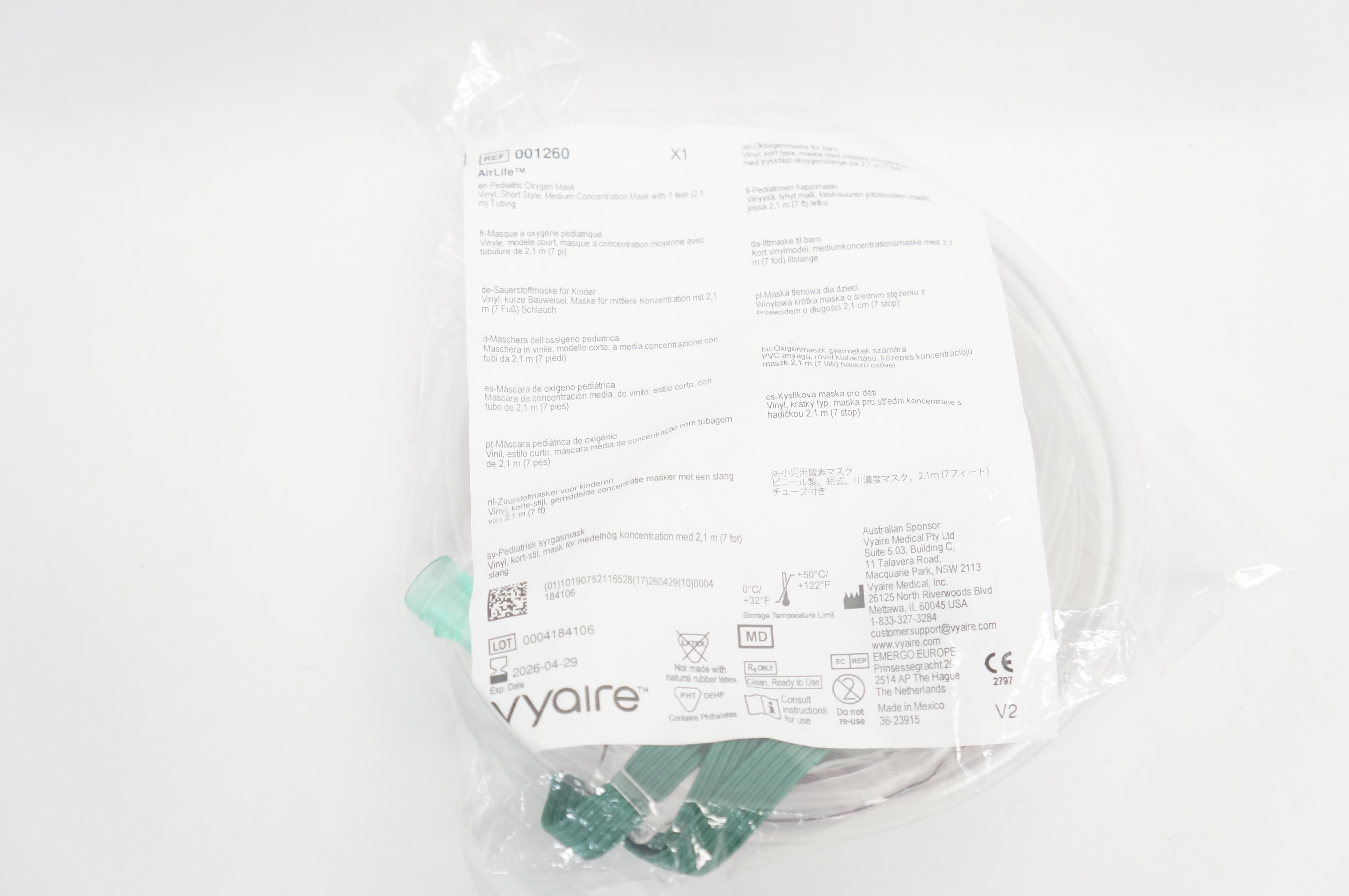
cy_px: 448
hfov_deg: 42.4
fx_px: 1741
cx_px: 674
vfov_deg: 28.9
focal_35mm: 46
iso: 800
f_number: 5
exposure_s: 1/80
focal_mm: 31
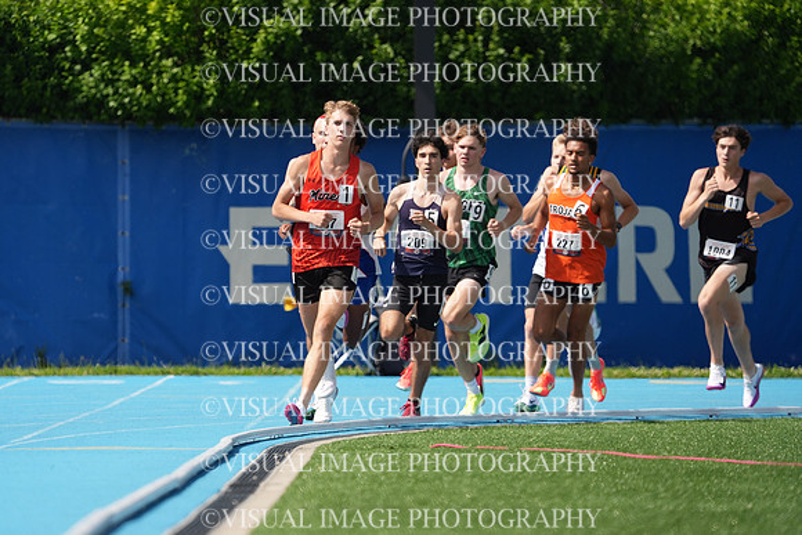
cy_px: 268
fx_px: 9492
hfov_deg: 4.8
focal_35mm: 426
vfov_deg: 3.2
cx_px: 401
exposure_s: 1/2000
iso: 500
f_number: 6.3
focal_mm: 426
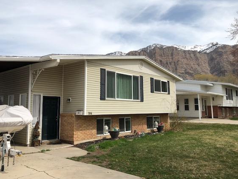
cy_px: 81
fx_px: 220
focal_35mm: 32
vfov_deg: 44.1
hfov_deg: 56.7
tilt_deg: +8.1
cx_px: 108
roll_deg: +0.1
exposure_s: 1/2288
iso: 20
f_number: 1.8
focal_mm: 3.99
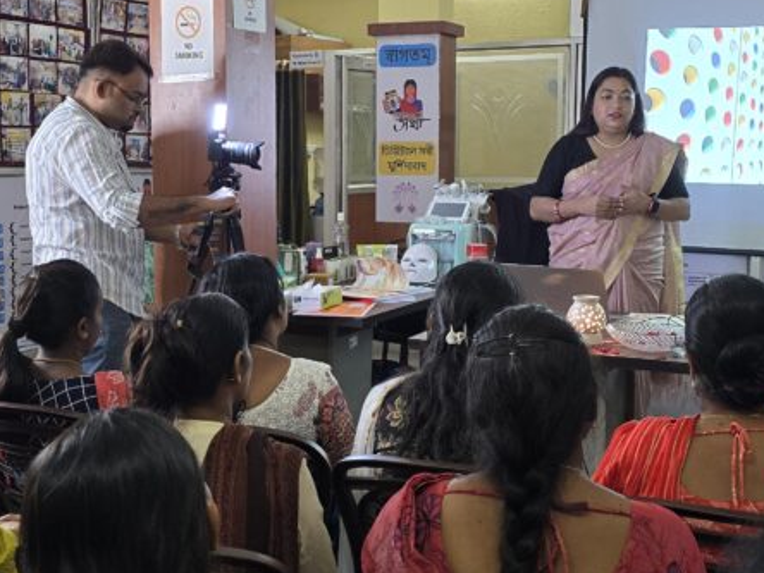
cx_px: 344
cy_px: 248
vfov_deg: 27.5
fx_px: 1170
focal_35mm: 53
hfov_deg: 36.1
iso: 250
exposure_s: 1/100
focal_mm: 6.3
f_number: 1.7
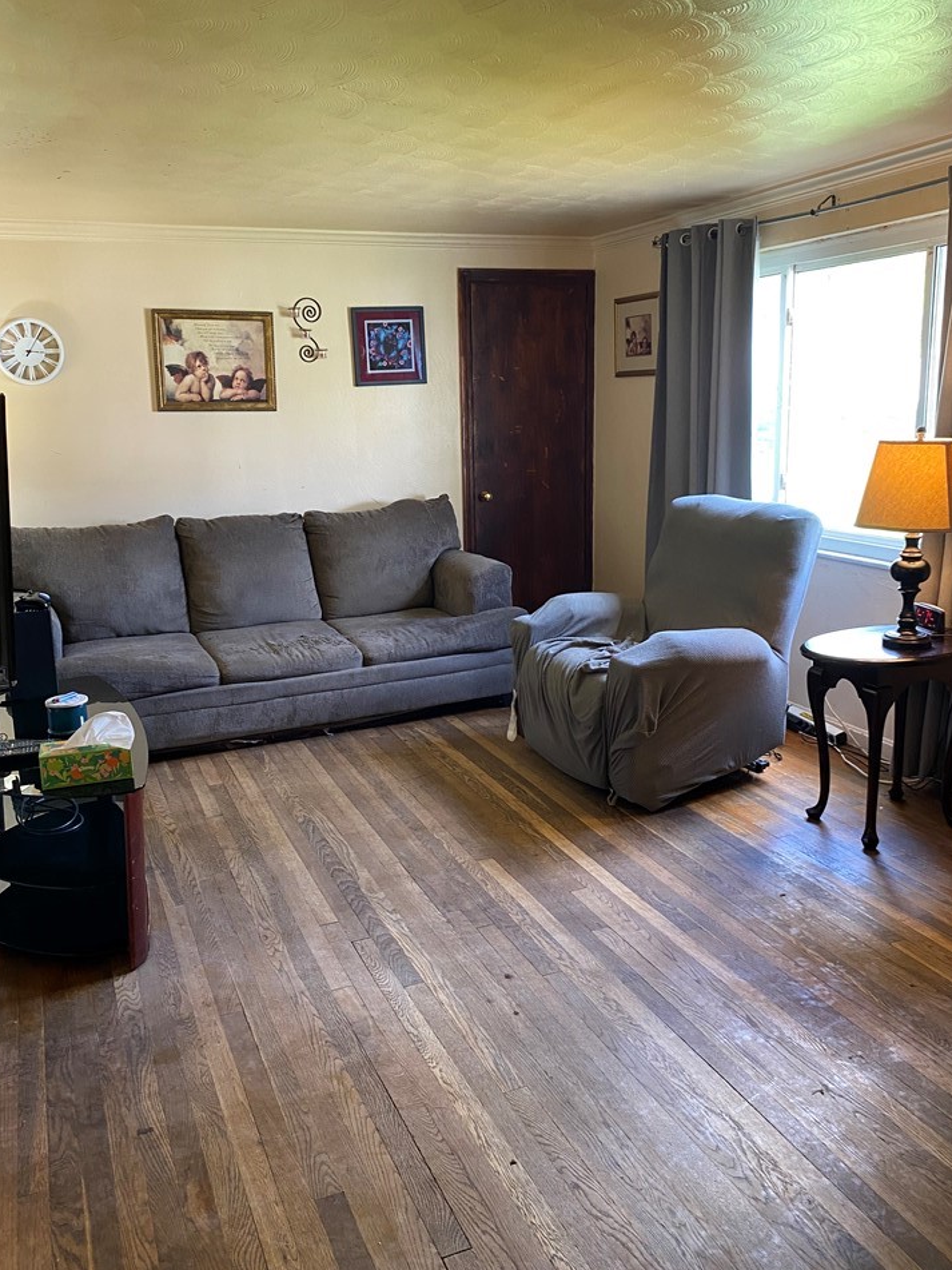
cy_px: 618
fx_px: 1027
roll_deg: +2.5
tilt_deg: -9.7
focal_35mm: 28
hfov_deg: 49.7
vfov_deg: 63.4
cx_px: 457
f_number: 1.8
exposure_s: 1/60
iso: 160
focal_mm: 4.25
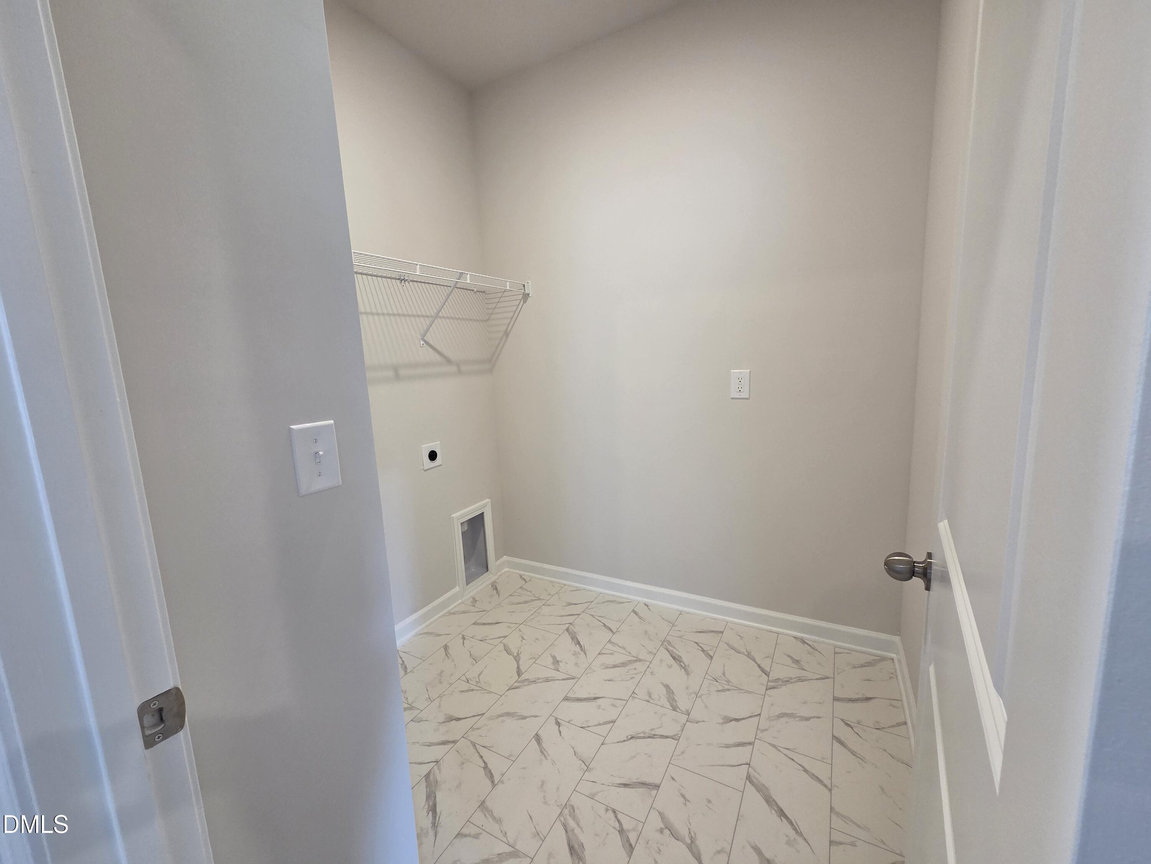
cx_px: 576
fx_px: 432
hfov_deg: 106.2
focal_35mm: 13
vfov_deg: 89.9
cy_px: 432
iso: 250
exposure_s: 1/60
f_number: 2.2
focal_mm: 2.2
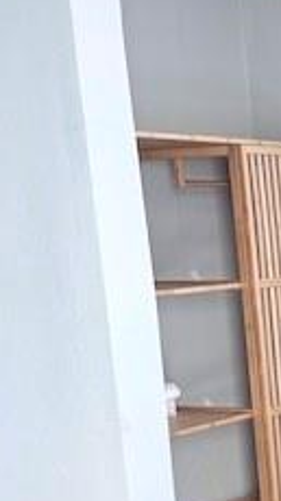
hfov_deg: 11.8
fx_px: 1208
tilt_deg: -11.9
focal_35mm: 91
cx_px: 566
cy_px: 462
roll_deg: +2.5
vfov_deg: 22.8
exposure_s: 1/126
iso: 100
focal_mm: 6.76
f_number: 1.78
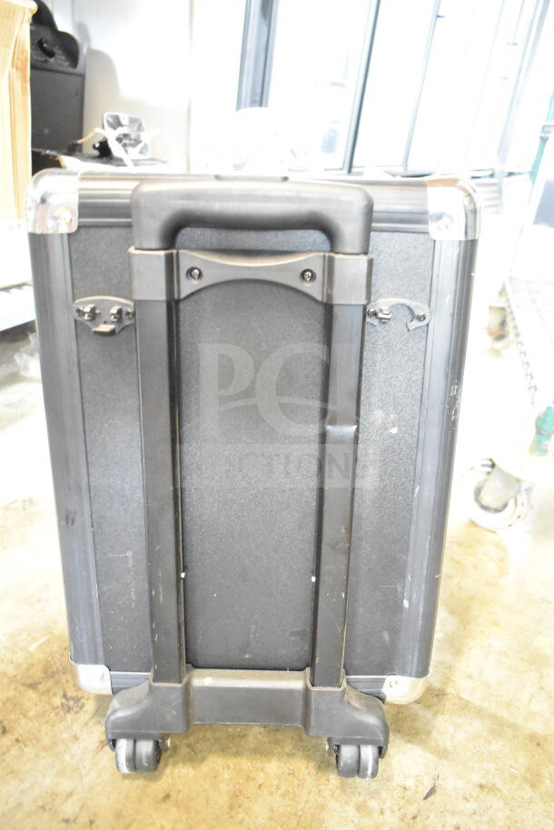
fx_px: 623
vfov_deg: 67.4
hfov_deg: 48.0
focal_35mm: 27
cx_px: 277
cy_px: 415
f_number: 3.5
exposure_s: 1/30
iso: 12800
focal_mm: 18
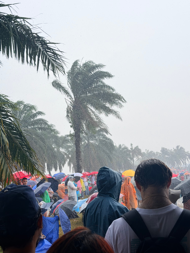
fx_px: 351
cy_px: 126
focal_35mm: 48
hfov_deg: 30.3
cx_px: 95
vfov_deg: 39.7
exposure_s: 1/625
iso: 64
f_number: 1.78
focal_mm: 6.76
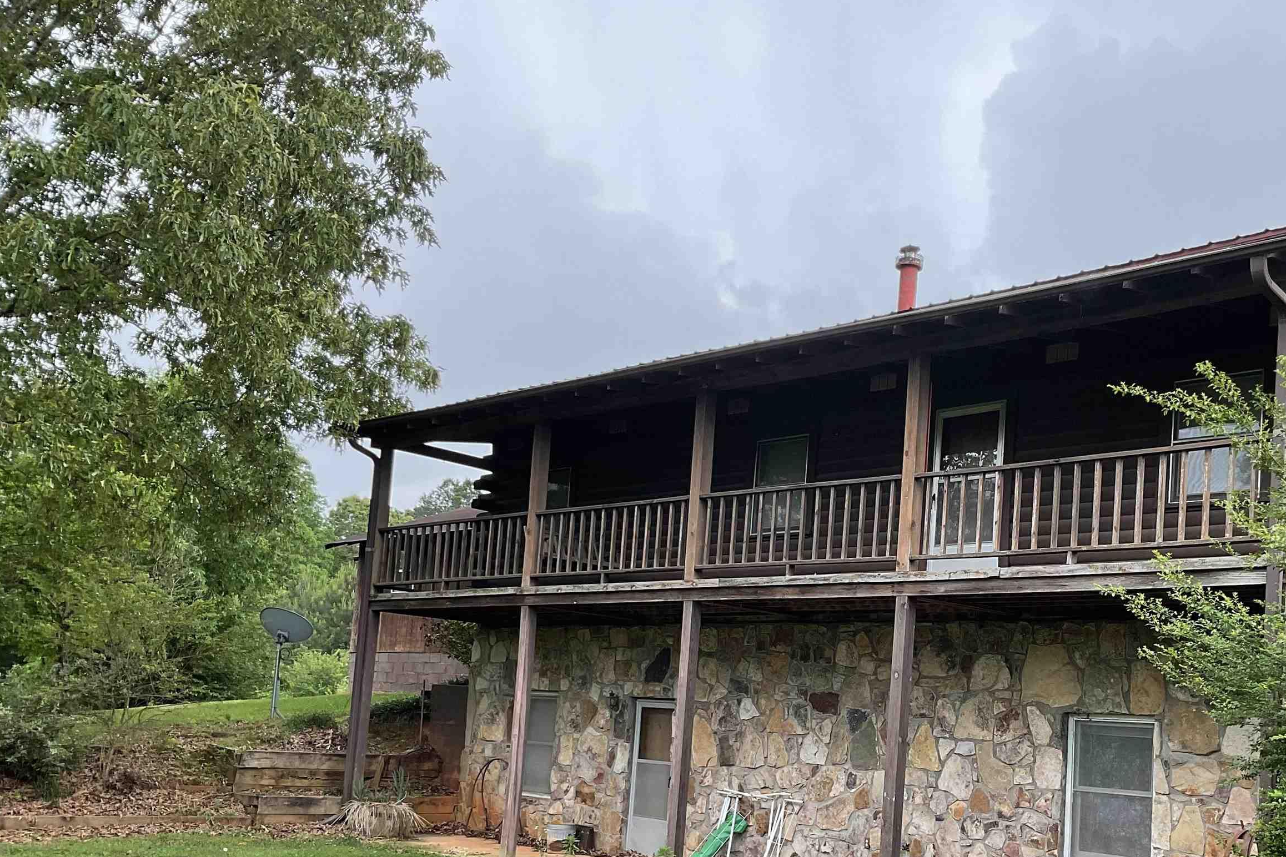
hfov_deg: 47.7
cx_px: 850
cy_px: 620
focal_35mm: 40
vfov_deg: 32.9
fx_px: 1429
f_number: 1.8
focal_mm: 3
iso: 20
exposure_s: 1/122
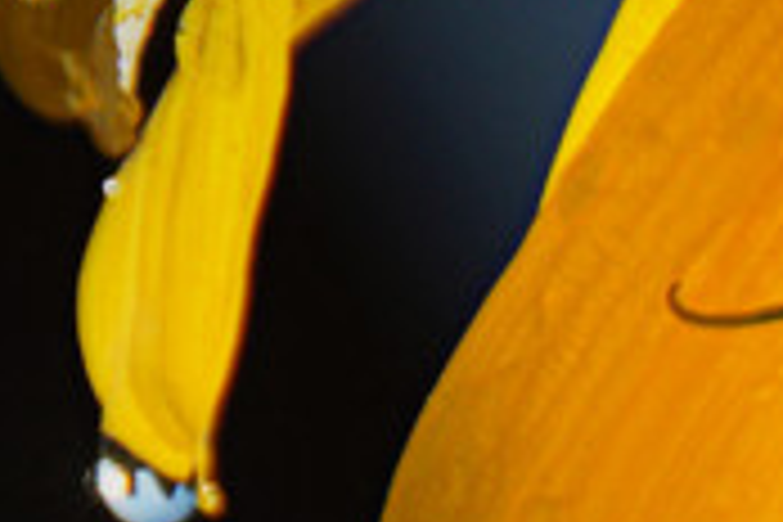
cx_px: 1724
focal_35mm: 1165
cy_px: 1033
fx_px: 25337
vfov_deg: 1.2
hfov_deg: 1.8
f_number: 8
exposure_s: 1/640
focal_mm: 150
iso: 200
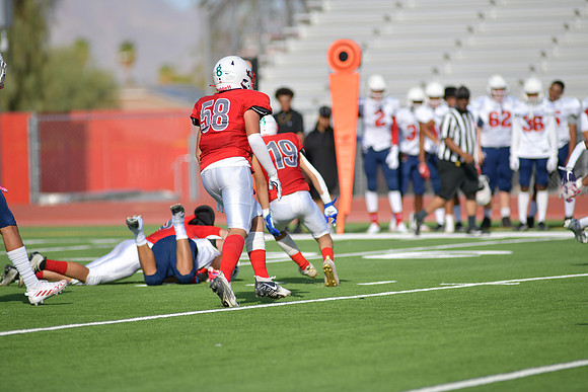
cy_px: 196
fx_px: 4901
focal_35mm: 300
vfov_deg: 4.6
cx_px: 294
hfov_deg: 6.9
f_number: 3.5
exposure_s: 1/2000
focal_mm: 300
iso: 80
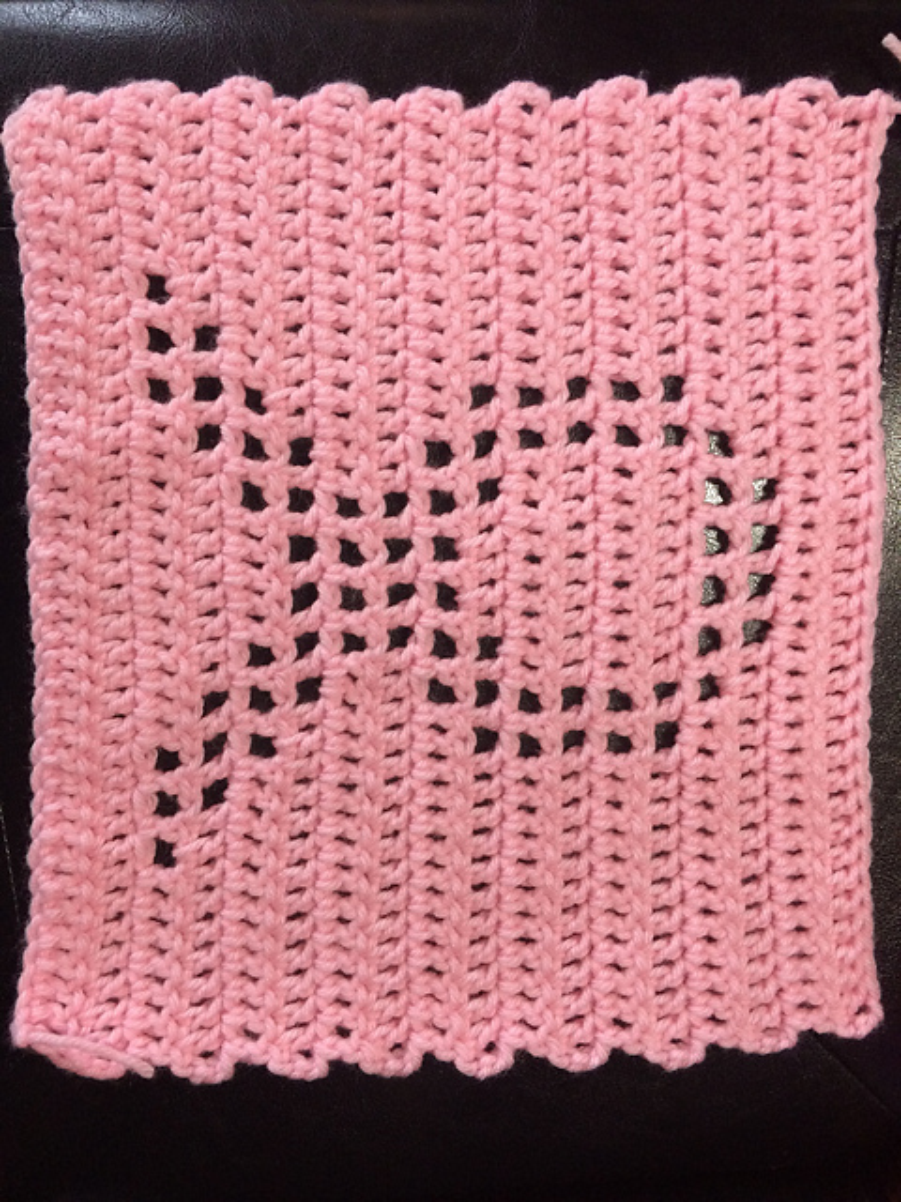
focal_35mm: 29
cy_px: 601
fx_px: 1006
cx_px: 450
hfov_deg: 48.2
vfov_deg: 61.7
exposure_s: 1/30
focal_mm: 4.15
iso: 160
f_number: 2.2
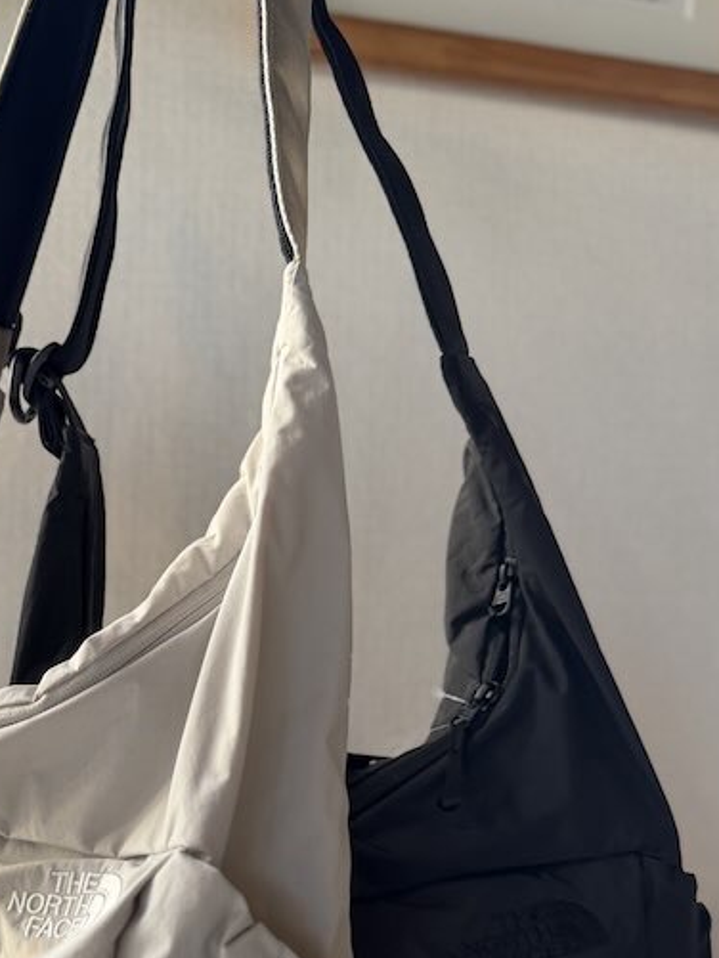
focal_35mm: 46
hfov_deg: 30.2
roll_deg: -1.2
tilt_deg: -0.3
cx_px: 78
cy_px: 744
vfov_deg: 39.8
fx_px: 1273
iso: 200
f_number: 1.78
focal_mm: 6.76
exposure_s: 1/67
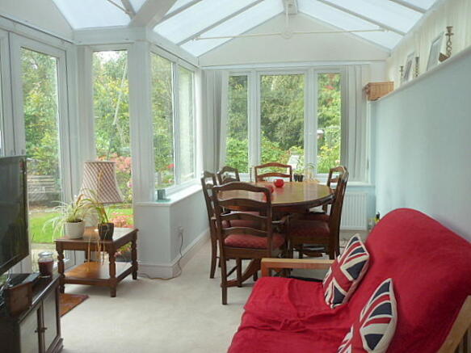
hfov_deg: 60.0
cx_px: 236
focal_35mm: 30
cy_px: 176
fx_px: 408
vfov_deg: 46.8
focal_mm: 5
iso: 100
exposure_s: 1/50
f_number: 3.4
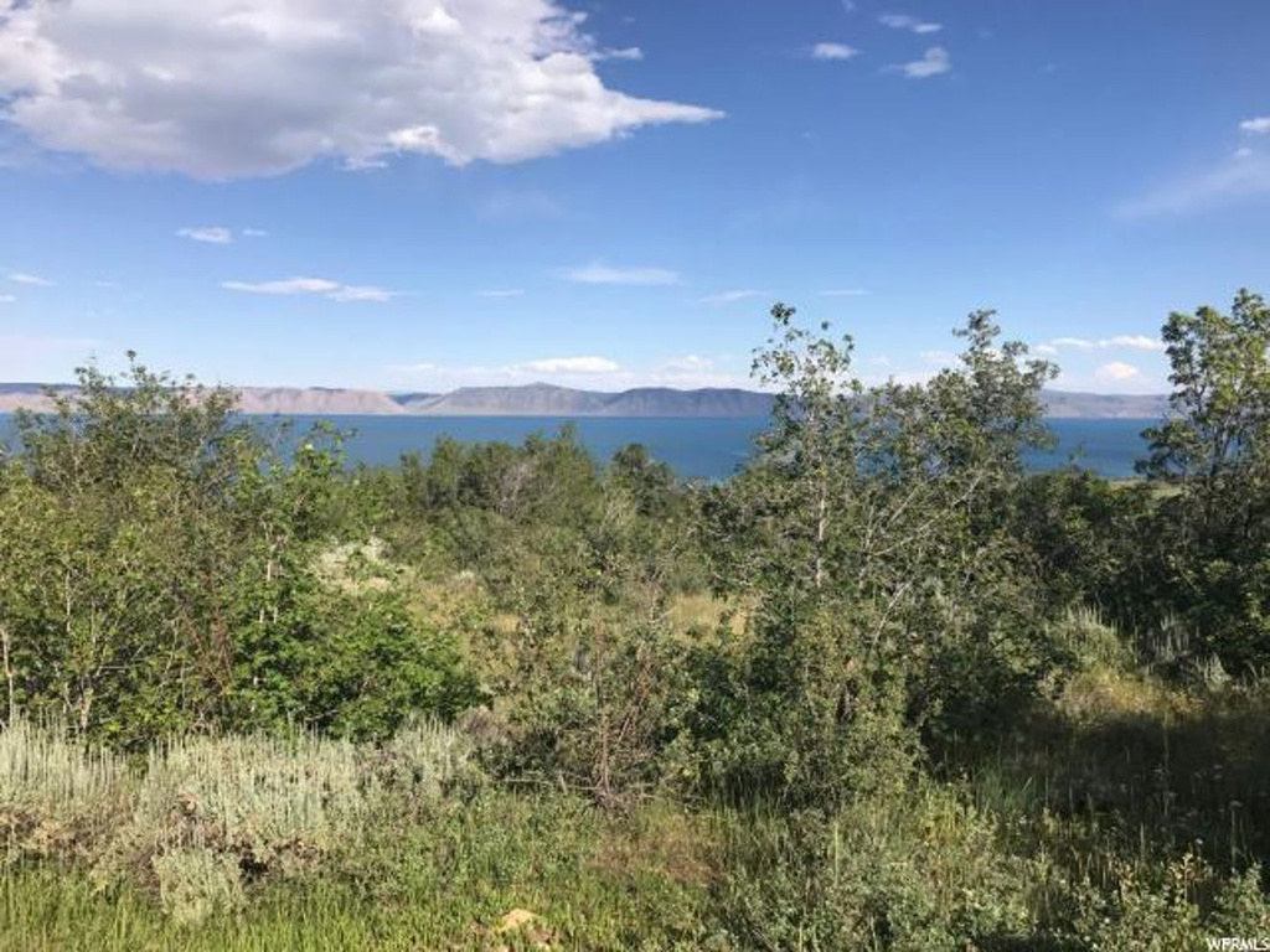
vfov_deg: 49.7
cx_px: 635
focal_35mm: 28
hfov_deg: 63.4
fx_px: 1027
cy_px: 476
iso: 20
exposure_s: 1/2660
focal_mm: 3.99
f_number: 1.8
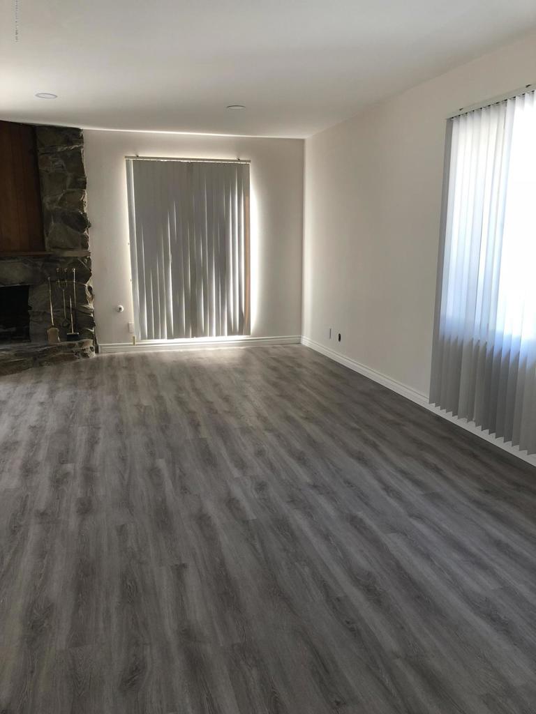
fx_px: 578
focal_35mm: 28
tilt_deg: -11.8
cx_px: 268
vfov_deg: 63.4
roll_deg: -0.7
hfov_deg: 49.7
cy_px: 357
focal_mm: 4
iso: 25
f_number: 1.8
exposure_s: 1/30
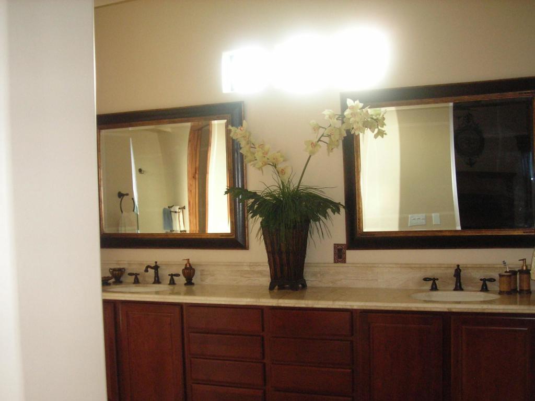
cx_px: 268
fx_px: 587
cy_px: 200
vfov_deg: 37.7
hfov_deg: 49.0
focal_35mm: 38
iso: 200
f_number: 3.2
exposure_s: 1/23.3
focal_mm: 6.3
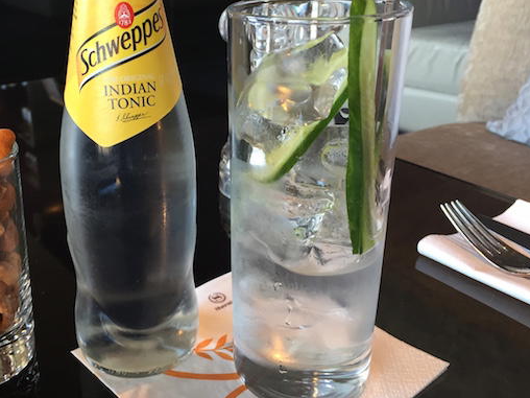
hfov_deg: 46.1
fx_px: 612
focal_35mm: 40
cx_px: 180
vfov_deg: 35.8
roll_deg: -0.3
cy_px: 155
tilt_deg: -21.5
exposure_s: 1/30
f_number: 2.2
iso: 64
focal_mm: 4.15
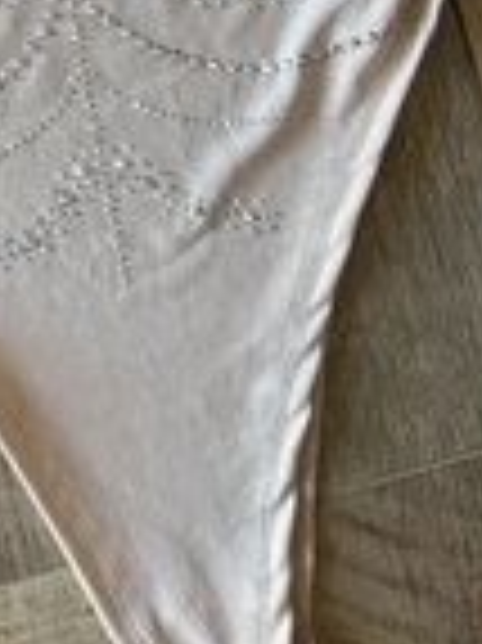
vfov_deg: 19.0
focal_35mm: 97
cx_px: -297
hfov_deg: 14.0
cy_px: -155
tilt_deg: -81.8
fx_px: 1804
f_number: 1.6
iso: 160
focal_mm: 5.96
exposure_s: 1/60
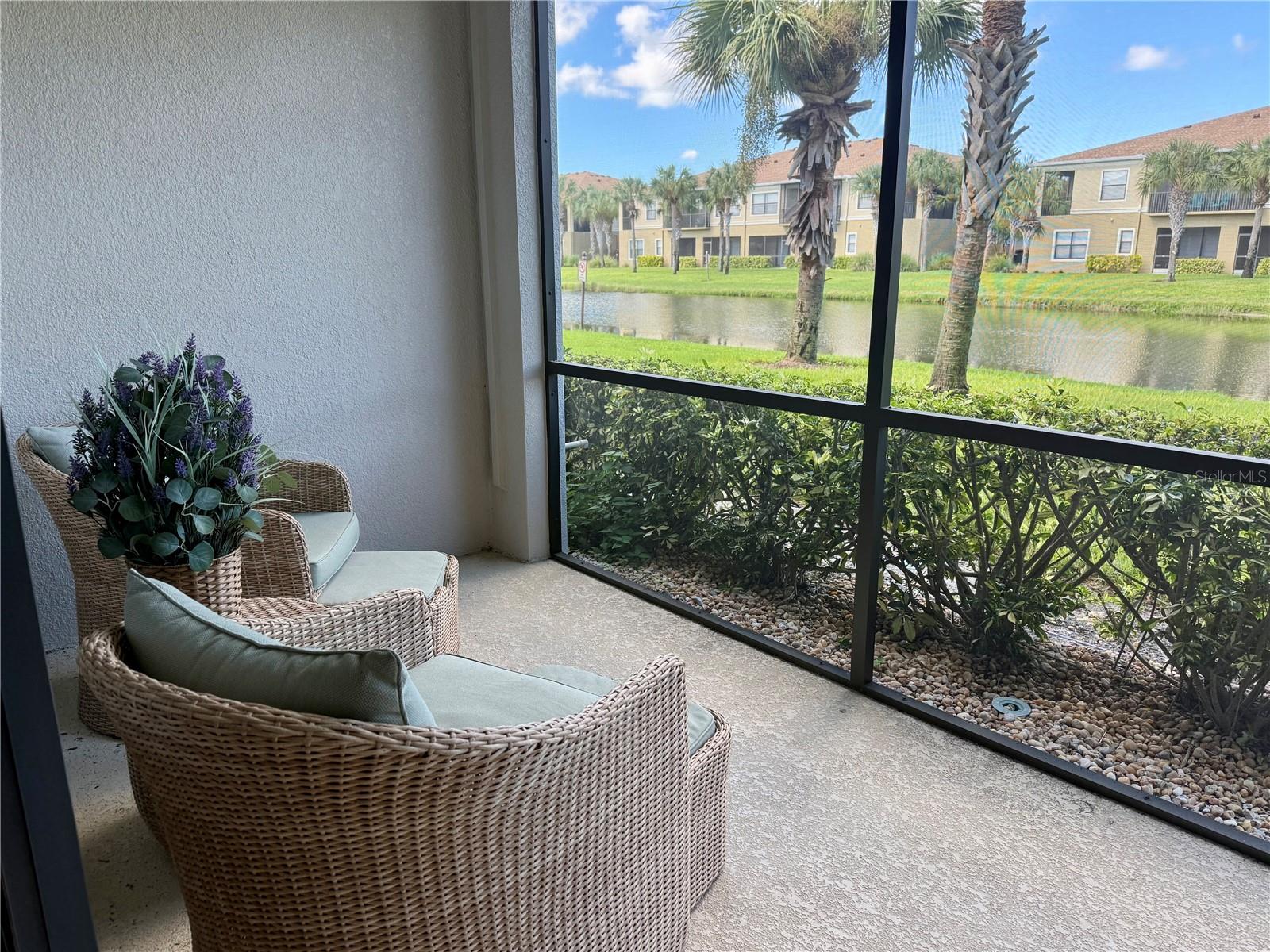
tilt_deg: -14.3
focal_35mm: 24
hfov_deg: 71.6
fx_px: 881
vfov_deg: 56.8
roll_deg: +0.1
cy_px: 476
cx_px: 635
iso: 100
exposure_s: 1/238
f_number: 1.78
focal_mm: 6.76
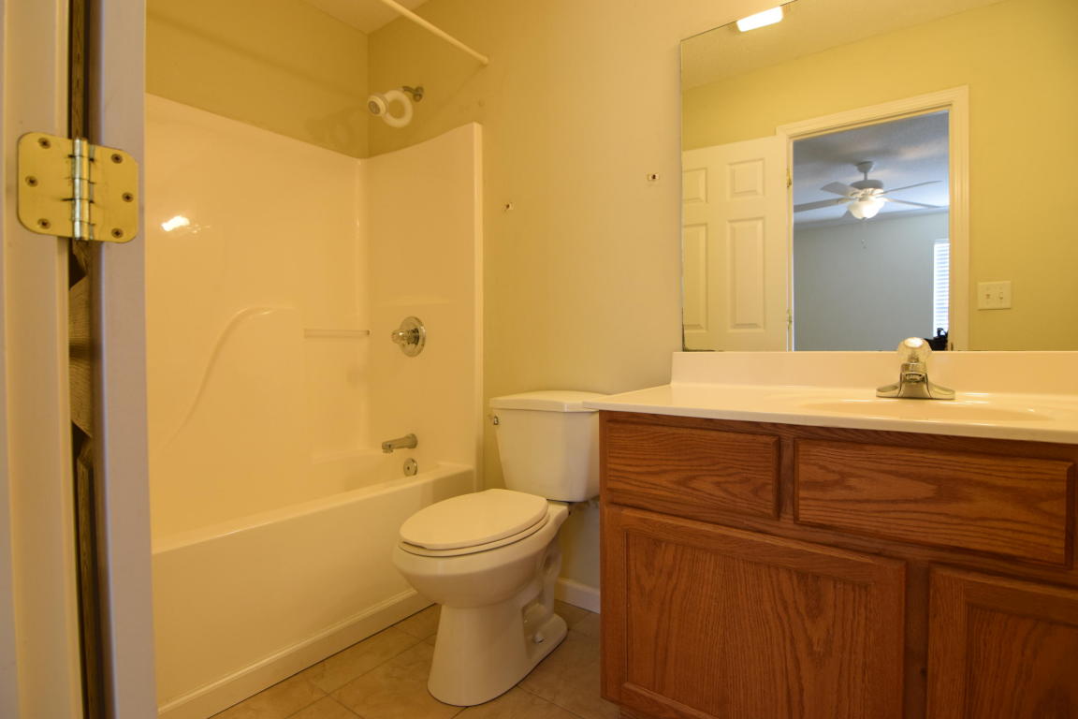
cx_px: 539
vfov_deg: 67.4
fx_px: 539
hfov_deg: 90.0
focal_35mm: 18
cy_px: 360
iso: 500
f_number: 4
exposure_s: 1/60
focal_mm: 12
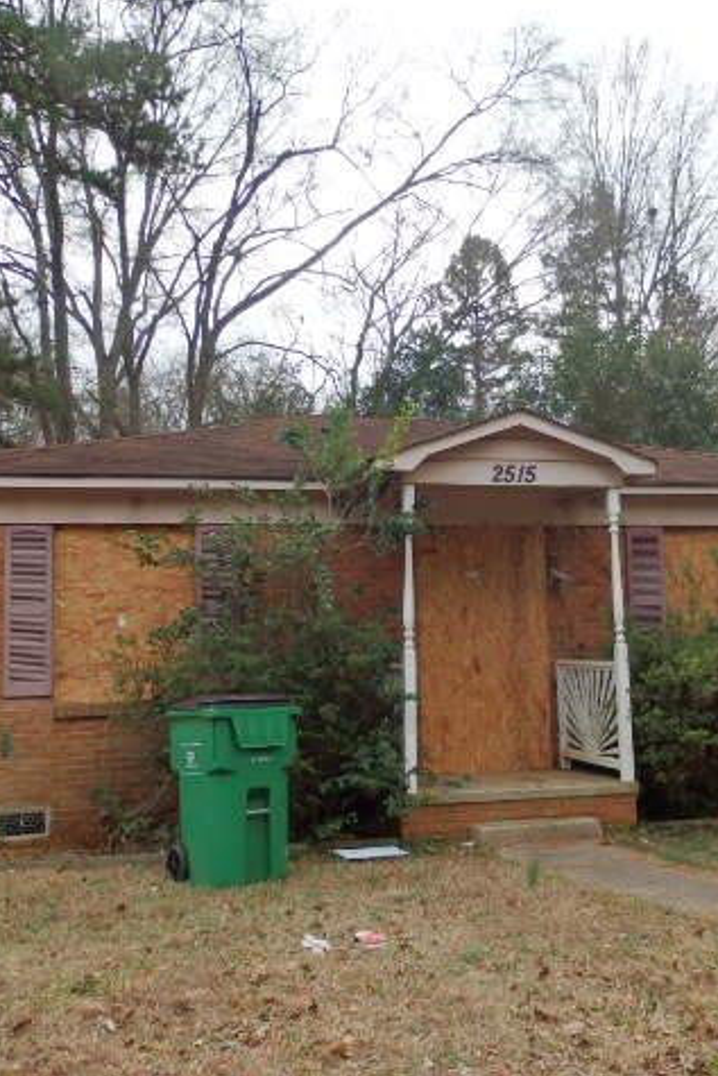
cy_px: 535
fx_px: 1046
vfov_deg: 54.4
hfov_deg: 37.8
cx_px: 412
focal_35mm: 35
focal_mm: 4.5
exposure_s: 1/640
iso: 100
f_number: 3
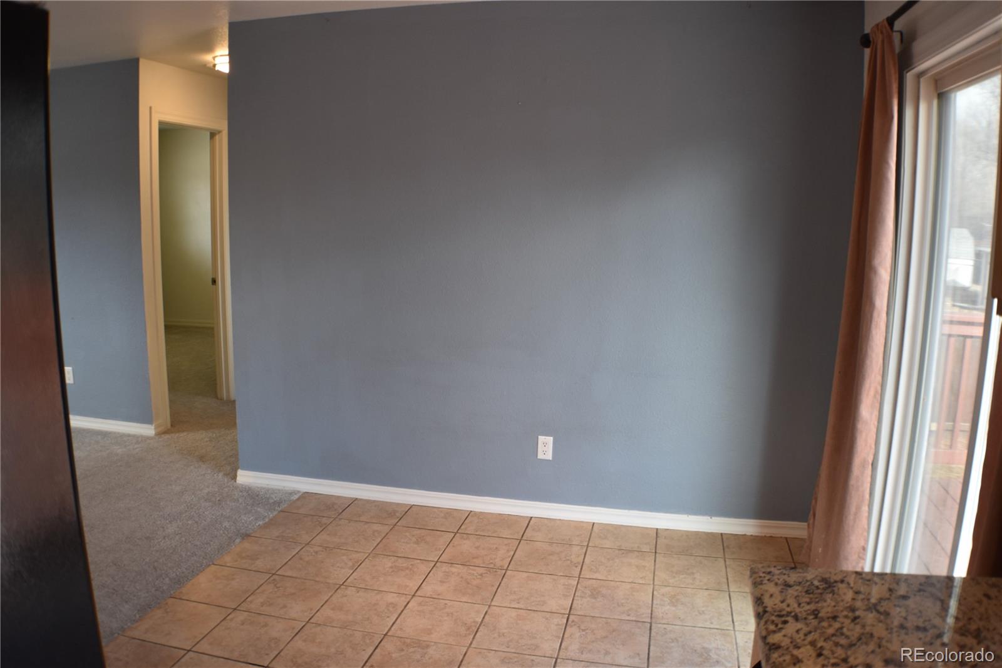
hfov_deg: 53.1
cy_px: 334
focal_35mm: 36
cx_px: 501
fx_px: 1002
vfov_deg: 36.9
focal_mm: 24
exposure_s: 1/80
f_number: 4.5
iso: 400
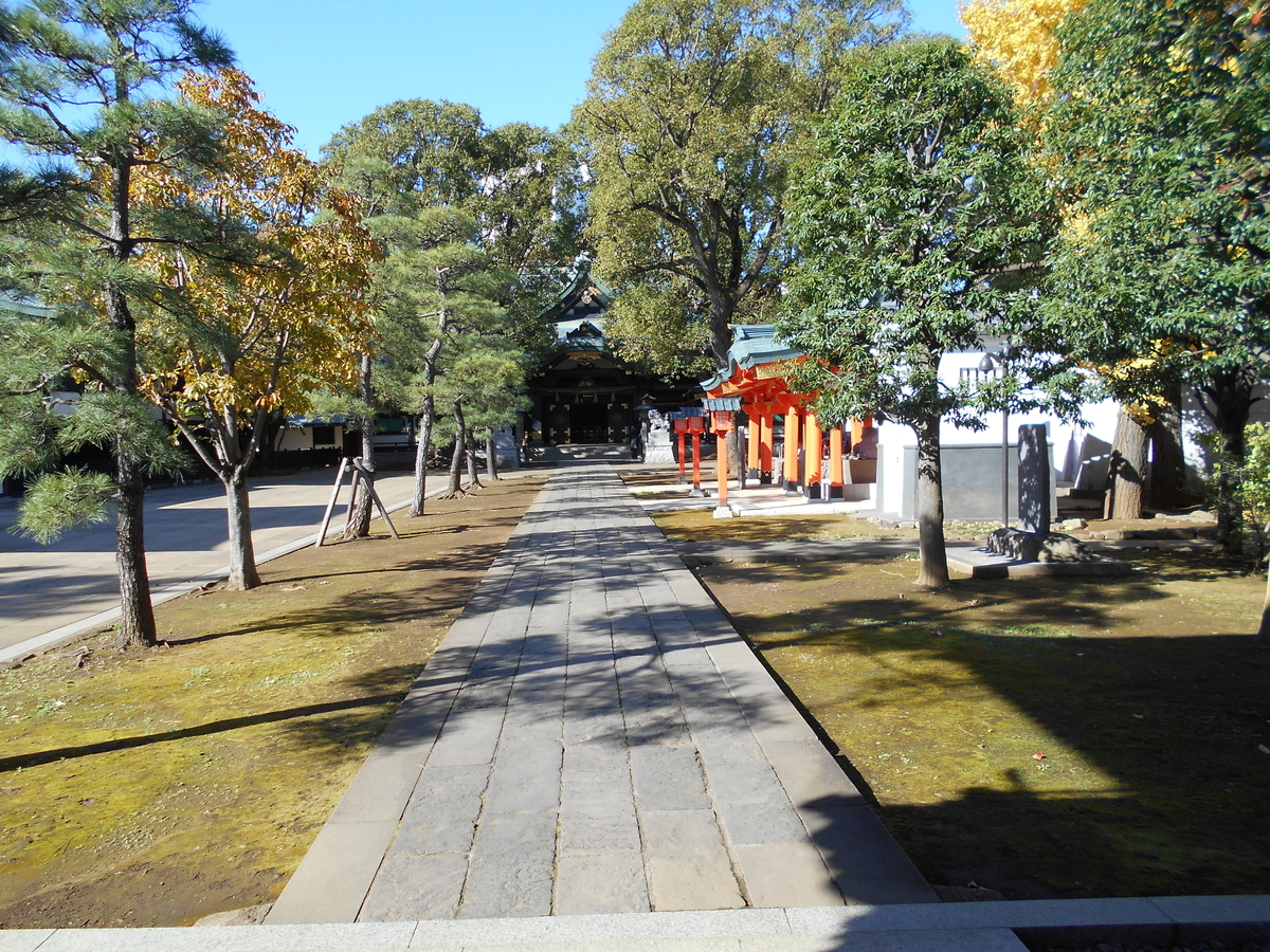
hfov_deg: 67.3
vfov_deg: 53.1
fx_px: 954
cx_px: 635
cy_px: 476
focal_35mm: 26
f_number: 3.2
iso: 80
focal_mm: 4.6
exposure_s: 1/320
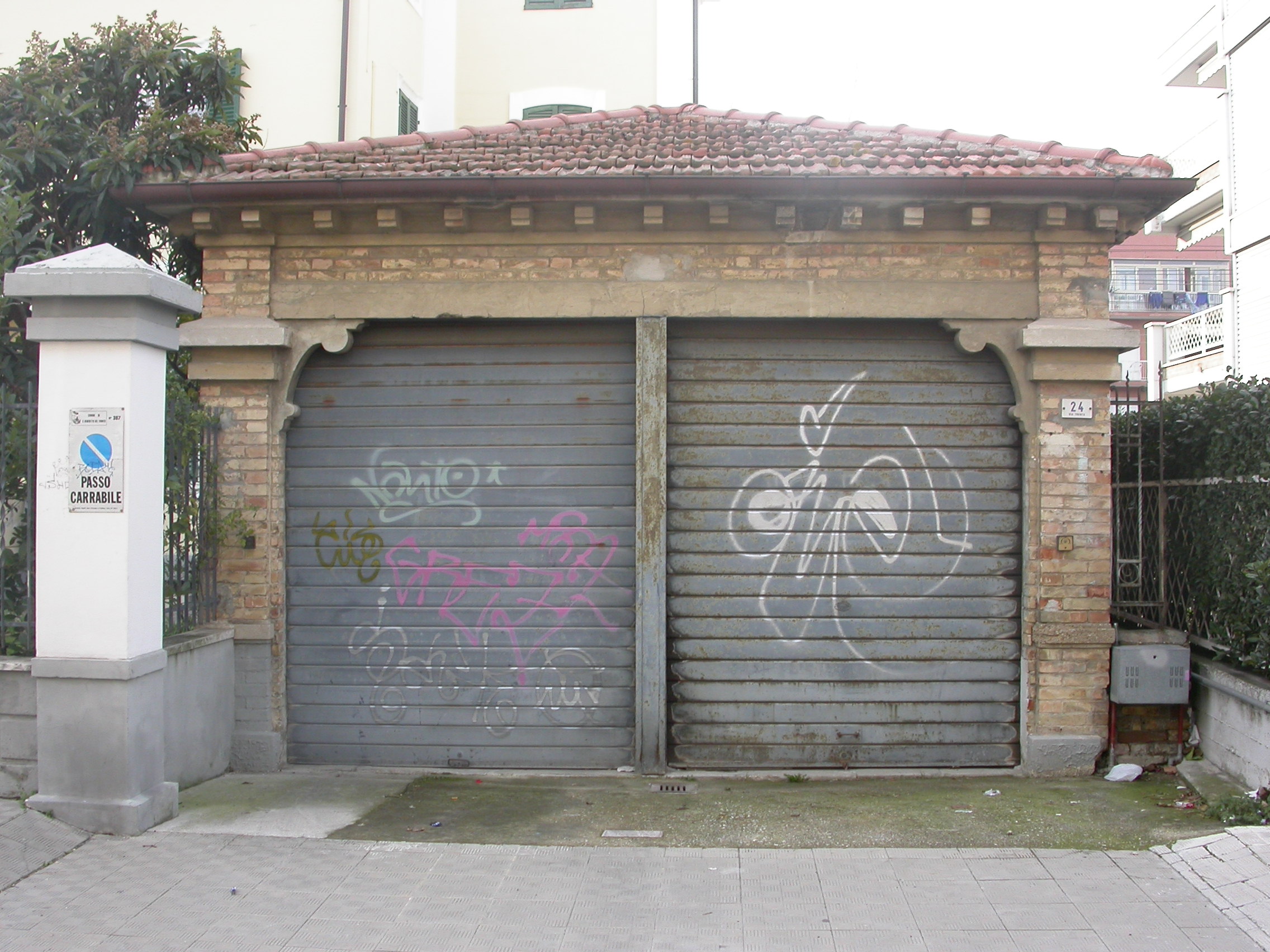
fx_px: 1394
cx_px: 635
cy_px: 476
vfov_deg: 37.7
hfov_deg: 49.0
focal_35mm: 38
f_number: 4.7
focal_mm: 7.85
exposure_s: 1/111
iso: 100
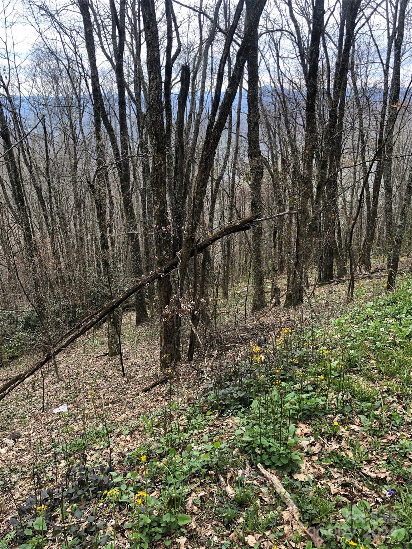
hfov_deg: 49.7
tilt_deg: -20.8
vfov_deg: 63.4
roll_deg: -1.3
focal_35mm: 28
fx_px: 444
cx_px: 206
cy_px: 274
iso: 25
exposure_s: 1/120
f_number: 1.8
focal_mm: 4
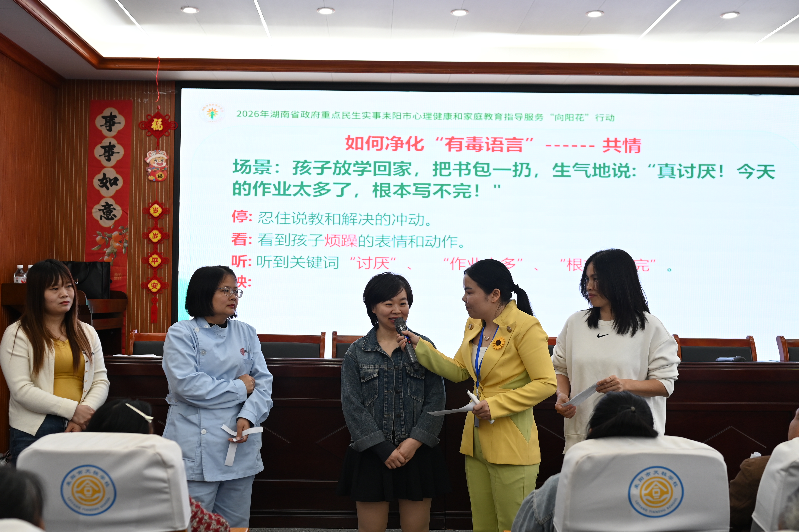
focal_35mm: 40
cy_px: 266
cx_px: 380
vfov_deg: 33.4
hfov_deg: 48.5
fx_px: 887
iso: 400
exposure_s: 1/200
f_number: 2.8
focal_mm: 35
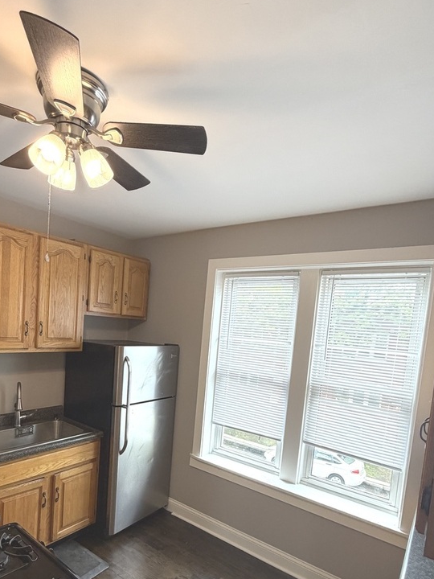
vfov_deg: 77.7
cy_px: 358
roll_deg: -4.7
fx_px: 351
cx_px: 182
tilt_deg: -5.3
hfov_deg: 63.1
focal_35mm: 21
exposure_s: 1/120
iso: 200
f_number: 2.2
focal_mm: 2.22
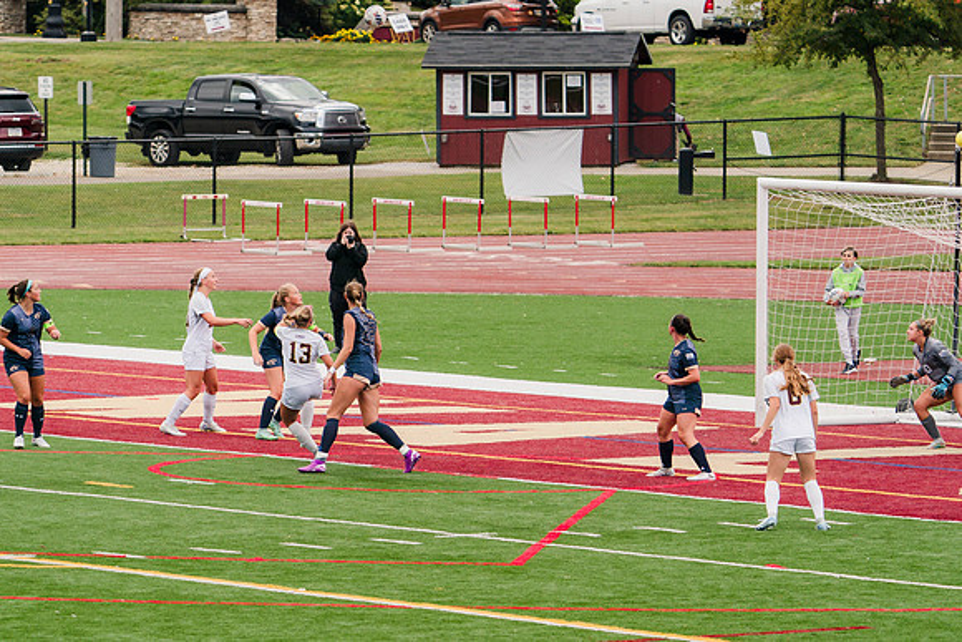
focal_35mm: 259
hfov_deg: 7.9
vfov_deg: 5.3
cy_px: 416
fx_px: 6930
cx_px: 380
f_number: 5.6
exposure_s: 1/1600
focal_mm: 200
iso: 500
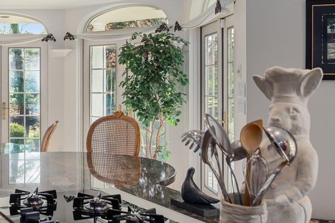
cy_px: 100
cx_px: 62
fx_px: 493
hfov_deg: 36.1
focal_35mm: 53
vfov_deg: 25.5
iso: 320
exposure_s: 1/80
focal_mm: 32
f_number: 7.1
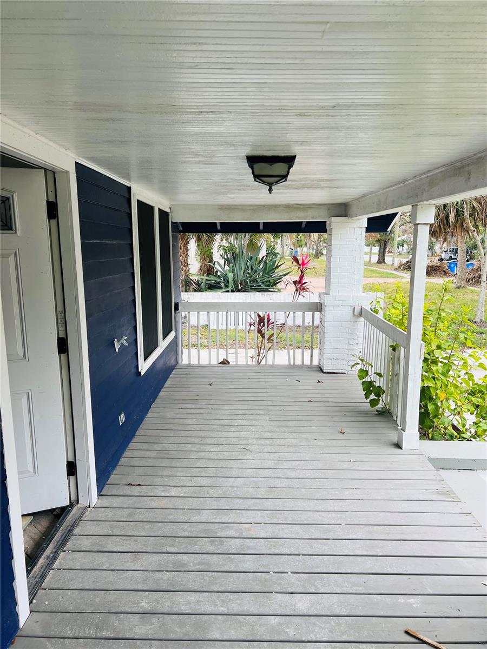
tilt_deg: -10.3
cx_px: 244
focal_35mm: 26
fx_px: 488
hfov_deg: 53.1
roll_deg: -0.8
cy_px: 324
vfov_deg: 67.3
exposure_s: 1/859
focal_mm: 5.7
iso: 50
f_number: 1.5
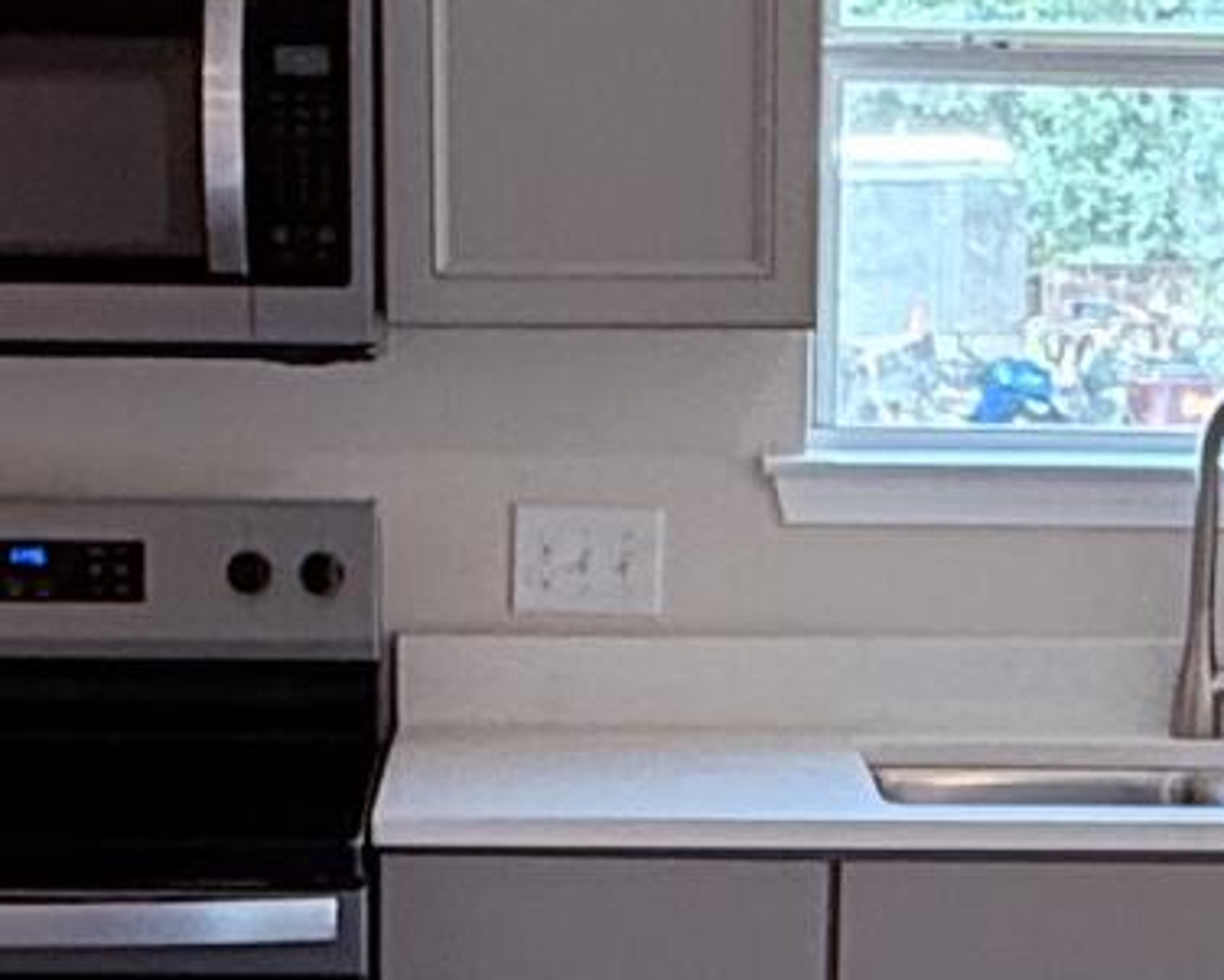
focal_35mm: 109
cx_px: 713
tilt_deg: -14.1
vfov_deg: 13.8
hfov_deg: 17.6
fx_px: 3950
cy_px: 1133
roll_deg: -0.9
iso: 125
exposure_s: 1/120
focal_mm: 2.22
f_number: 2.2
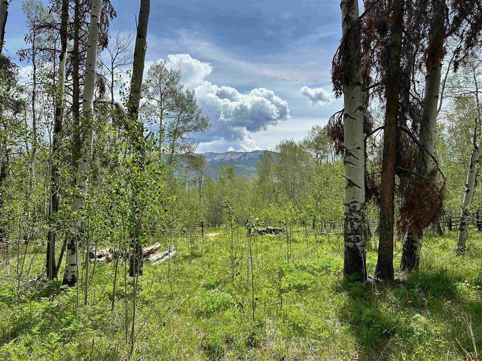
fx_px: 334
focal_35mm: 24
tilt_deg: -1.9
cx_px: 241
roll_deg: +1.5
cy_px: 180
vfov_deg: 56.8
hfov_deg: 71.6
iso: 80
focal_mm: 6.86
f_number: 1.78
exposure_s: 1/5525
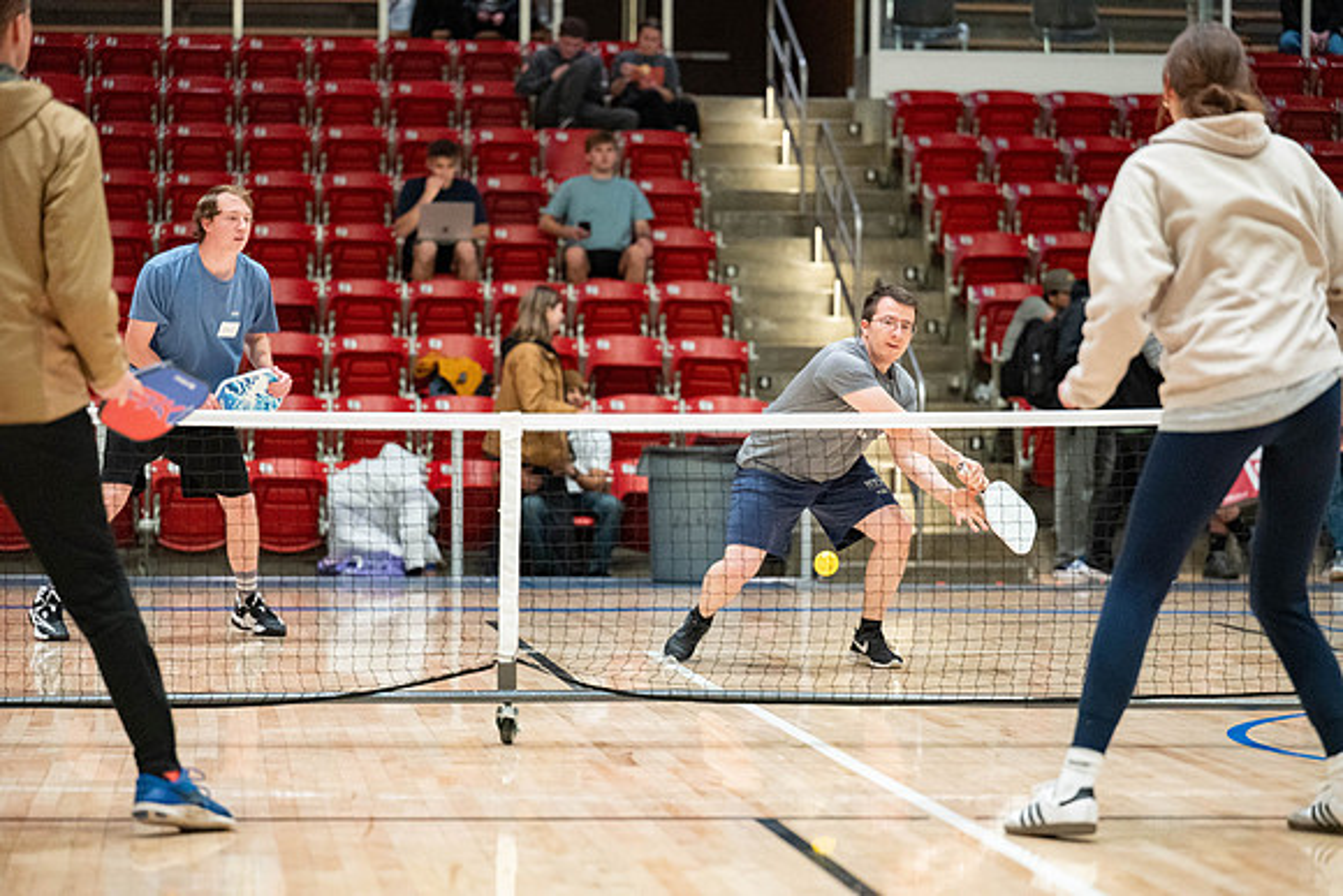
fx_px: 4291
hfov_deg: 17.8
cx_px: 672
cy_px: 448
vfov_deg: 11.9
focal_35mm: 115
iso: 5000
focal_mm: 115
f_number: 2.8
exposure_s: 1/500
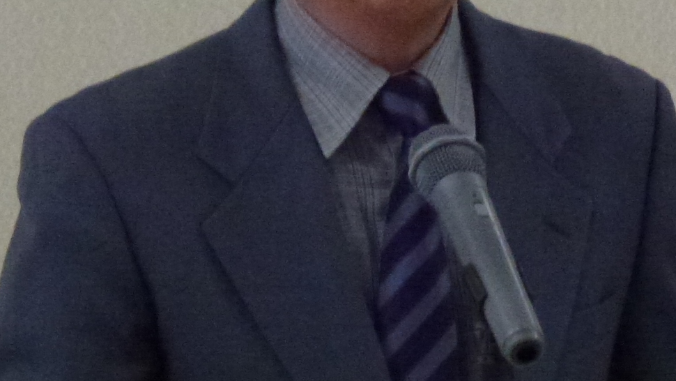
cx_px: 348
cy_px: 13
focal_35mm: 615
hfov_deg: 3.5
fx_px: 11026
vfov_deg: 2.0
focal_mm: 38.3
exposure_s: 1/100
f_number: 5.5
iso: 800
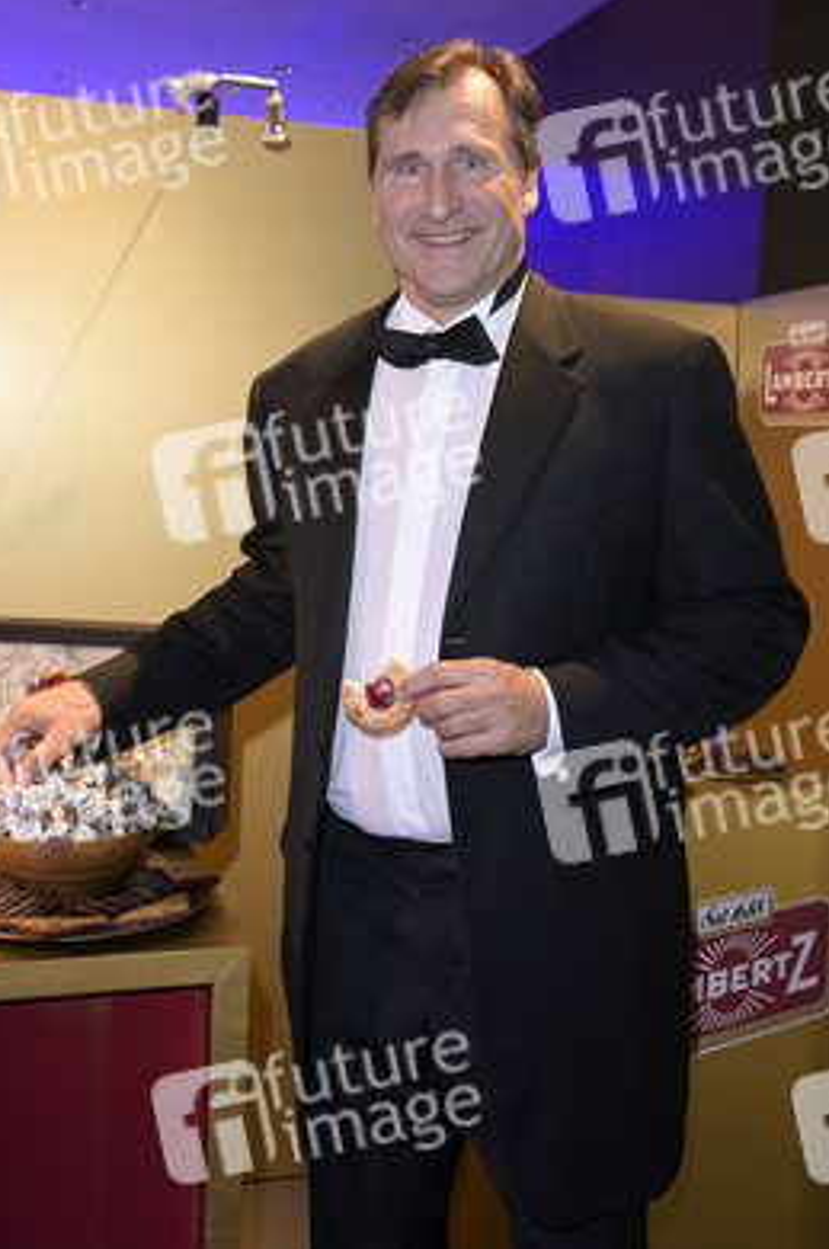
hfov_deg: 34.1
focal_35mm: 39
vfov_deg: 49.6
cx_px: 410
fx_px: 1351
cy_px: 628
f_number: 5
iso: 2500
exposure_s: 1/50
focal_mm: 38
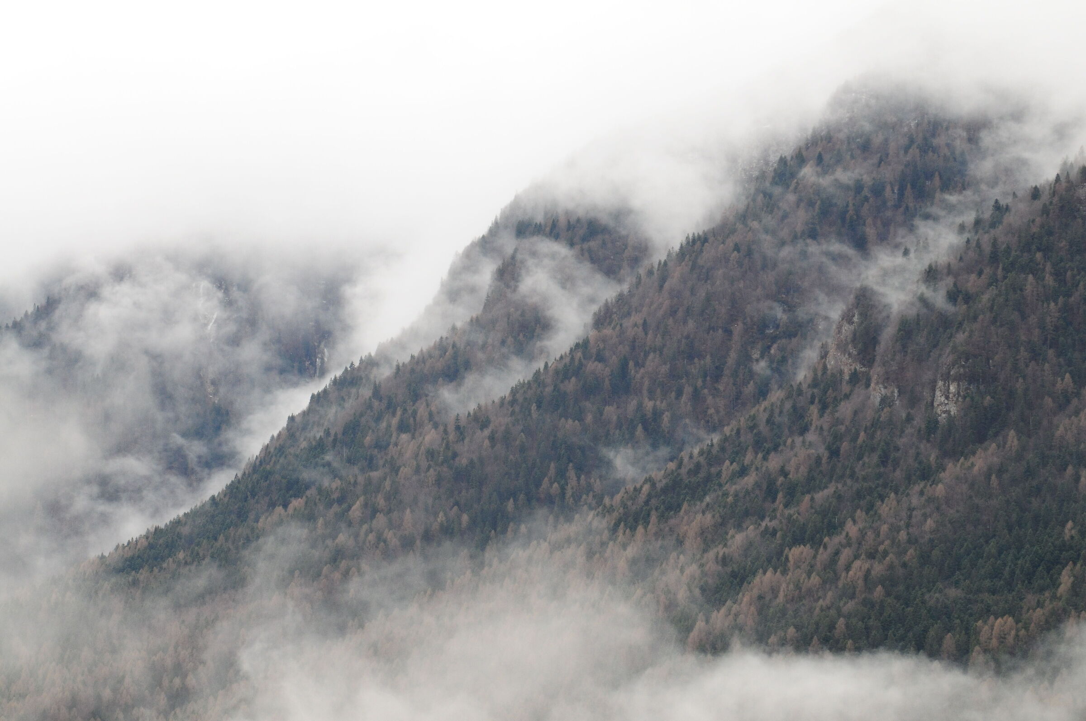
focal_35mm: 150
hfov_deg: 13.7
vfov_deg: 9.1
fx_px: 4519
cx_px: 543
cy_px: 360
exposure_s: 1/500
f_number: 11
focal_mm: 100
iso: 800
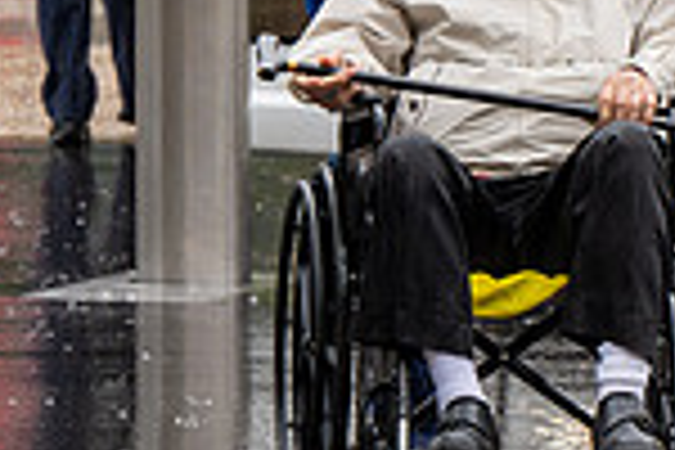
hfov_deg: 2.7
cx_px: 734
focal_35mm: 771
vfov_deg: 1.8
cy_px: 112
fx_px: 14455
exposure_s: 1/80
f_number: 6.3
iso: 180
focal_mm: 200
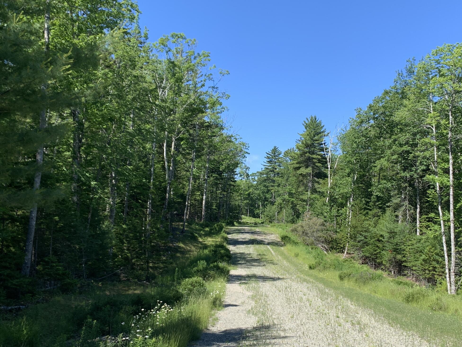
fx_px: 534
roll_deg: -1.6
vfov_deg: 35.9
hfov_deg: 46.5
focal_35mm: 40
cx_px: 283
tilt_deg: +4.4
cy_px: 188
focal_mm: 4.25
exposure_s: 1/1350
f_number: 1.8
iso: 25
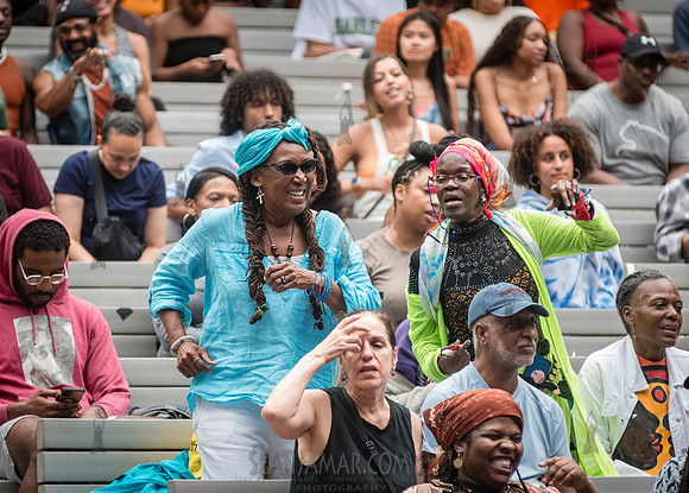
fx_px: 5266
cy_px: 237
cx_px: 314
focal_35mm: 269
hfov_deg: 7.5
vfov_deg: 5.4
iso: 3200
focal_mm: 200
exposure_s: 1/500
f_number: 4
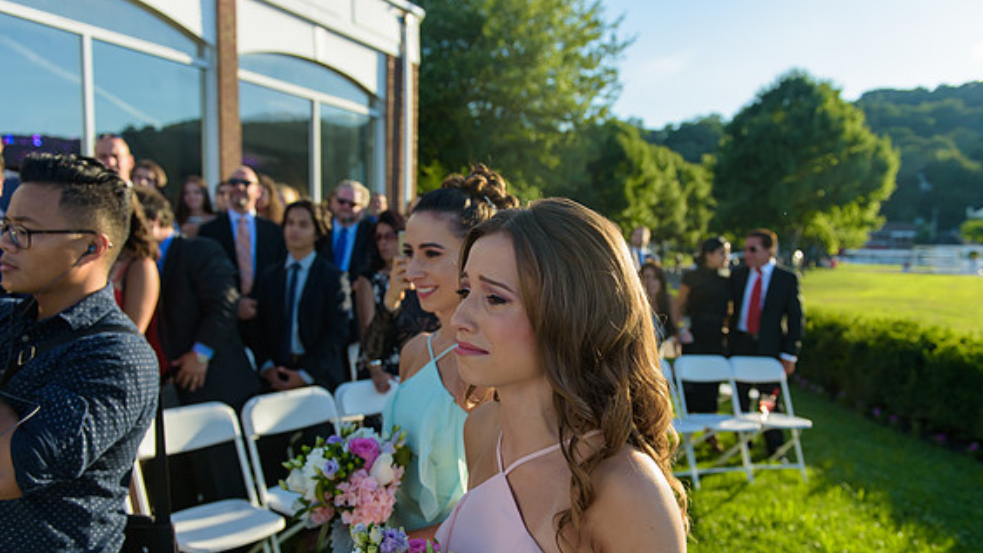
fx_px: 730
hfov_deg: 67.9
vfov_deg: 41.3
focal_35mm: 28
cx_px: 490
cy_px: 327
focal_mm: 26
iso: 200
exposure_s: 1/1600
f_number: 3.2
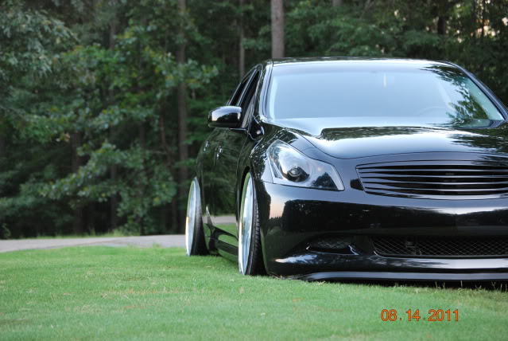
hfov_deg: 19.4
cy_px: 170
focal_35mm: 105
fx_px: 1484
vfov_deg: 13.1
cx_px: 254
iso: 800
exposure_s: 1/50
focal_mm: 70
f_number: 4.5
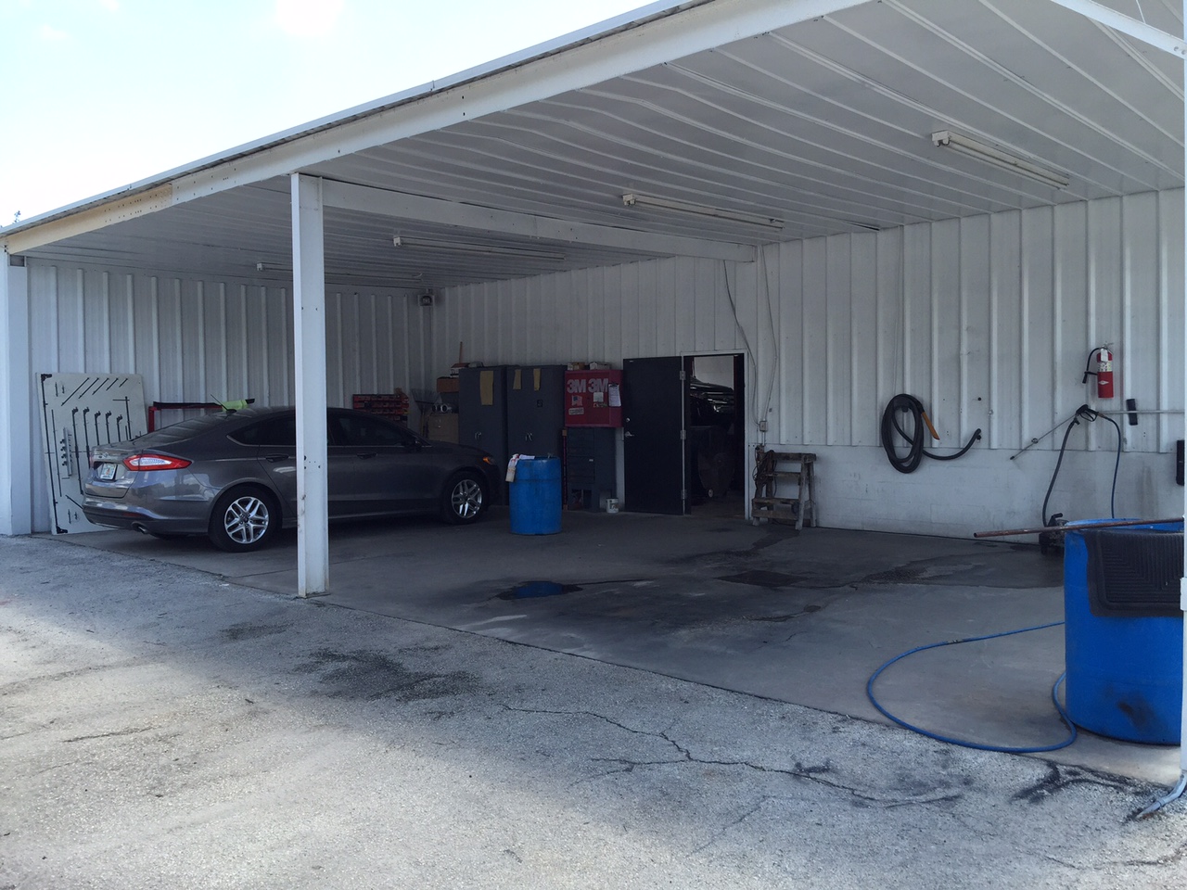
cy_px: 445
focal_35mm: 29
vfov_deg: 48.2
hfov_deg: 61.7
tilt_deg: -2.5
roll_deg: -0.4
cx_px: 594
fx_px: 994
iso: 32
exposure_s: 1/465
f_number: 2.2
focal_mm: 4.15
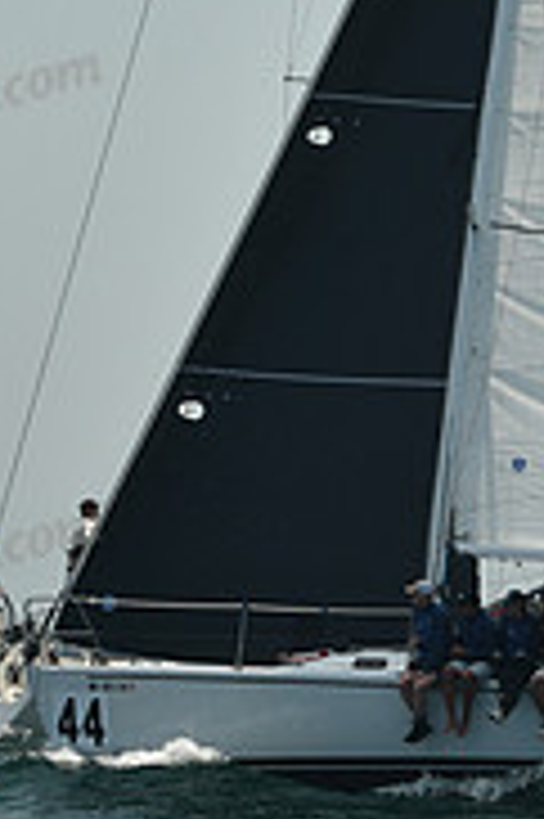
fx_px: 6676
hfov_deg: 4.7
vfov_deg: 7.0
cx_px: 335
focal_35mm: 294
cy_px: -162
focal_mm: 92
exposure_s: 1/640
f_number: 8
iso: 320
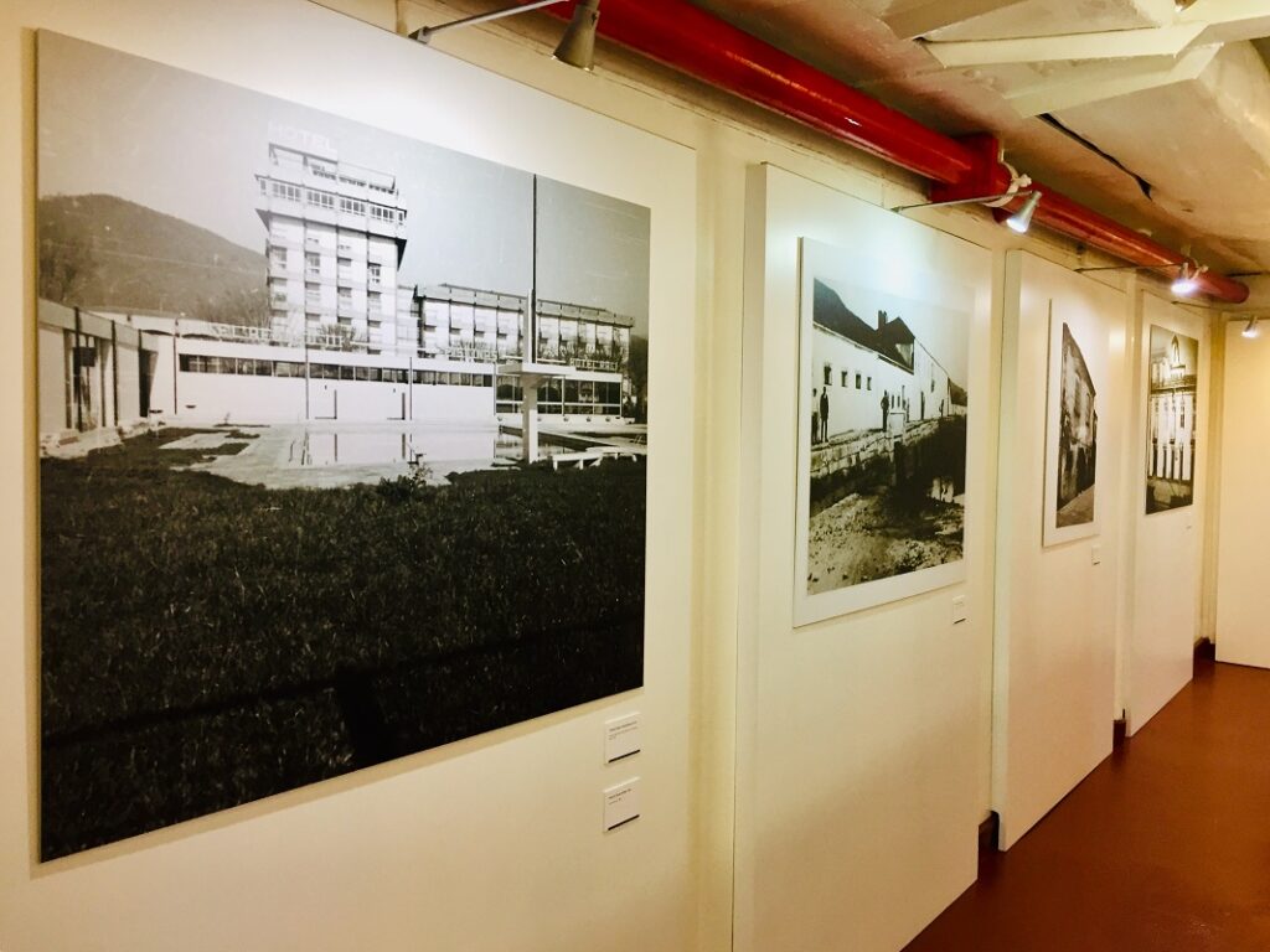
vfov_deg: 48.2
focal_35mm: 29
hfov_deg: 61.7
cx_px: 635
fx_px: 1064
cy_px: 476
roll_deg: -1.9
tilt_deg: -1.7
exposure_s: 1/33
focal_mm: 4.15
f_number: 2.2
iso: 64
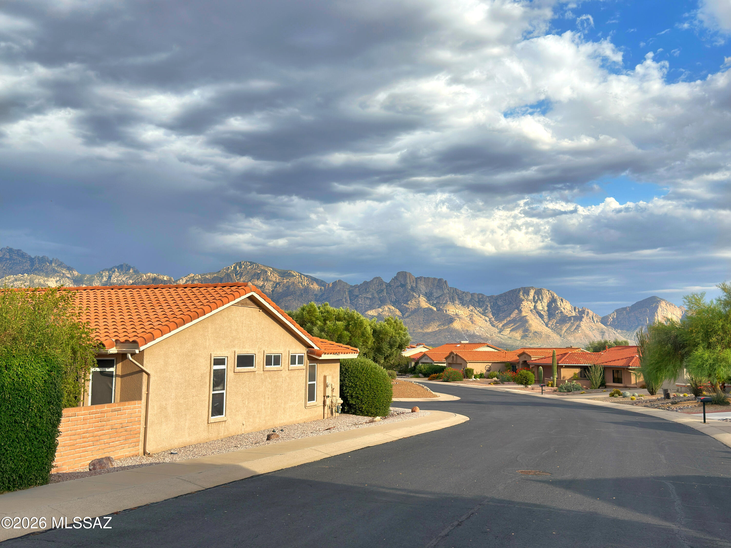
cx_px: 366
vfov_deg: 40.7
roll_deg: -1.4
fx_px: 739
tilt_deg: +6.8
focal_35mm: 35
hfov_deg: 52.6
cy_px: 274
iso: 64
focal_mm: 6.76
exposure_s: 1/3953
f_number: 1.78
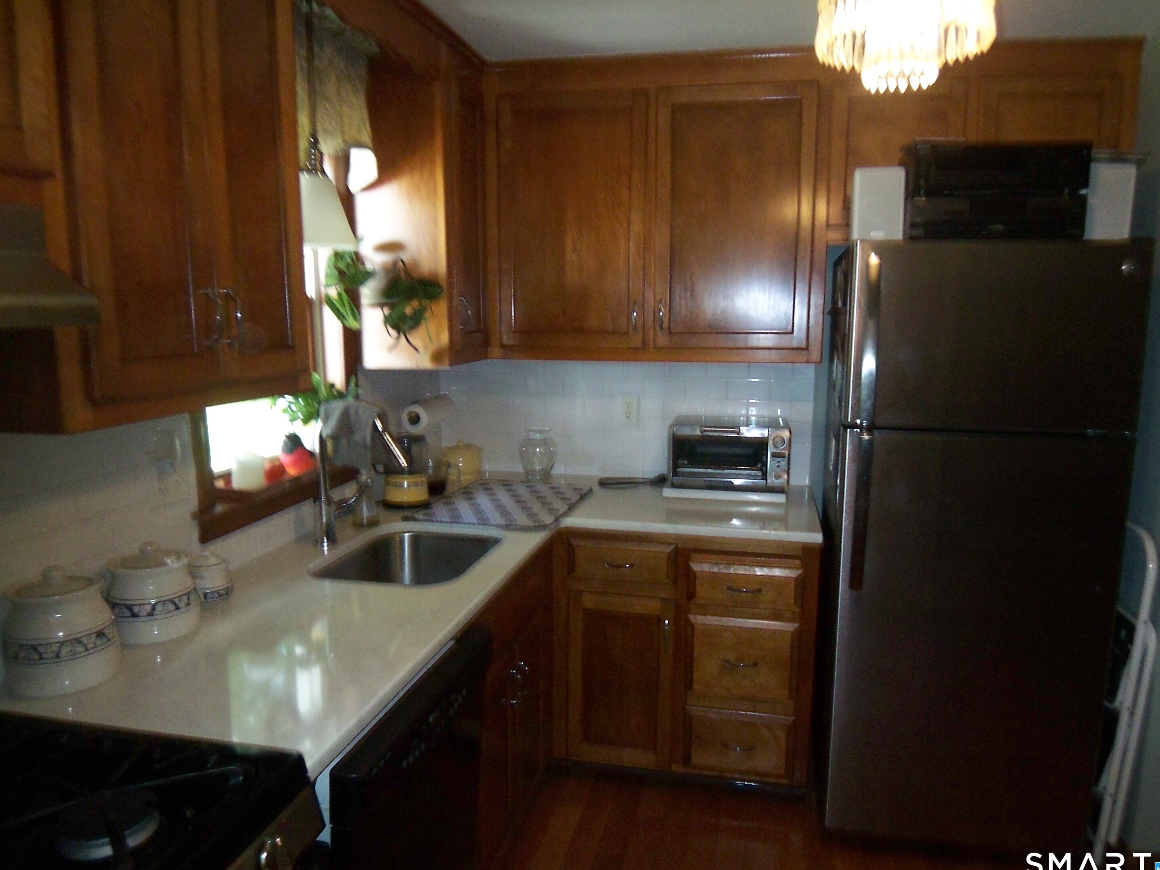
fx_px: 804
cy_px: 431
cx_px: 600
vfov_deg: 56.8
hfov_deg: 71.6
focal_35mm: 24
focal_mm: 3.8
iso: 200
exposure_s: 1/40
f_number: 2.8
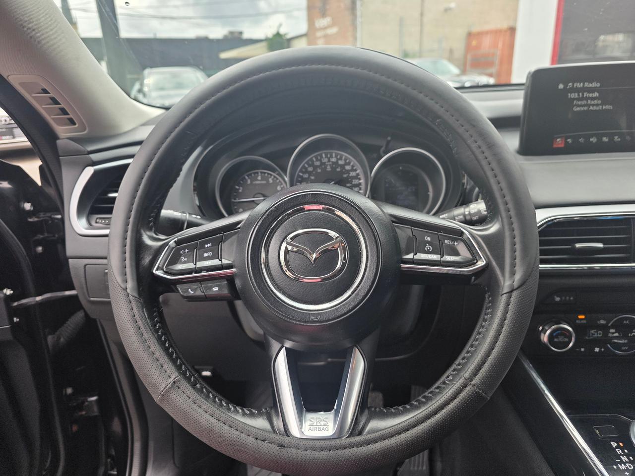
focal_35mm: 23
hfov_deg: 73.9
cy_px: 238
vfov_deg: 58.9
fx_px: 422
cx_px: 318
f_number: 1.7
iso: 40
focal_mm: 6.3
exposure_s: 1/359
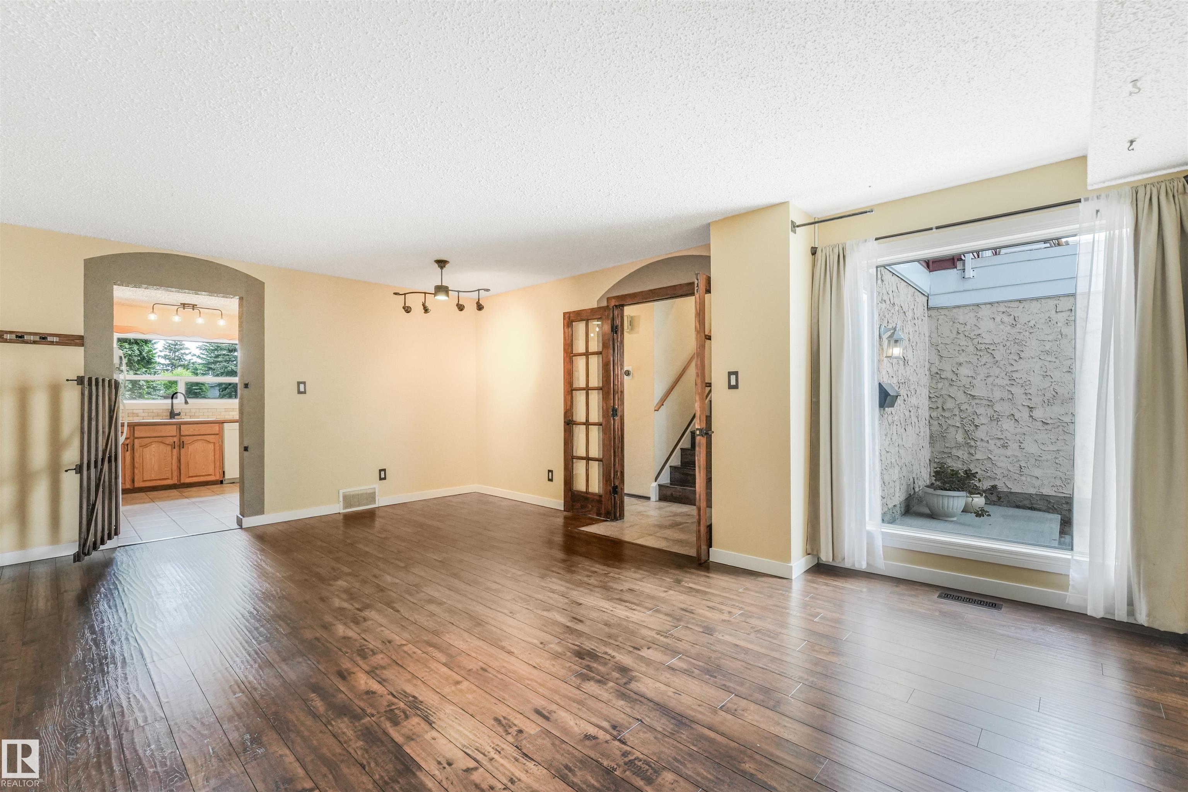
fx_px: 482
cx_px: 594
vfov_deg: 78.8
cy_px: 396
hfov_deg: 101.9
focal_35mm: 15
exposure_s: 1/125
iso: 2500
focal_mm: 14.6
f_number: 9
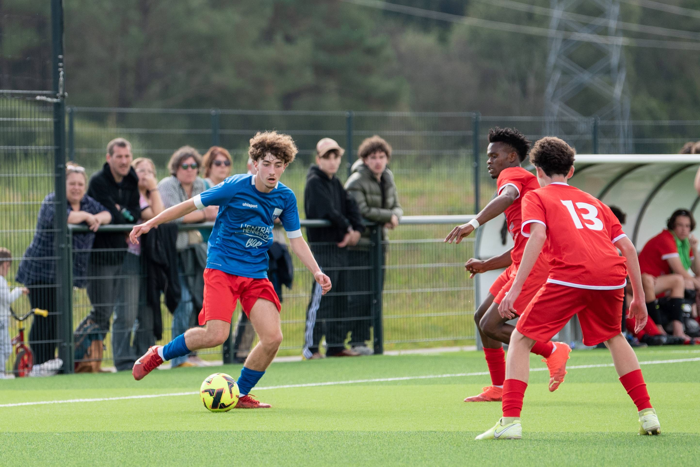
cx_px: 217
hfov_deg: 6.2
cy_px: 189
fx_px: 6485
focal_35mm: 333
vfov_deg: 4.1
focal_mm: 160
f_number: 2.8
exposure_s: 1/2500
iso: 200
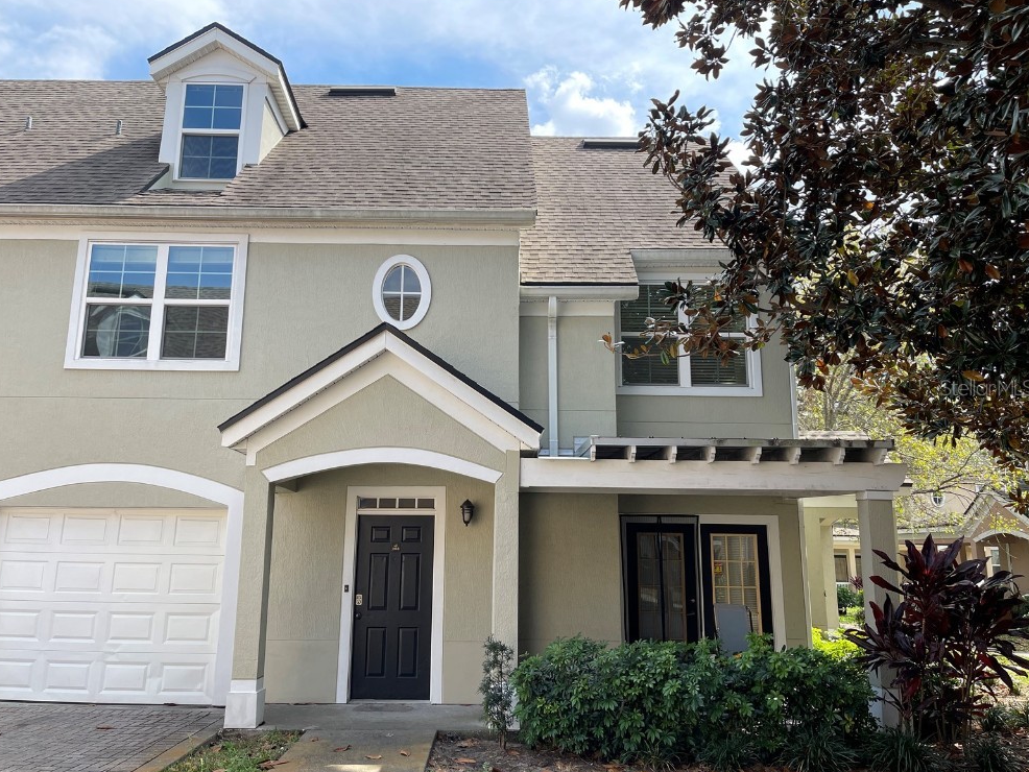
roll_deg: -0.6
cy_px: 387
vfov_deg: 51.4
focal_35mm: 27
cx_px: 504
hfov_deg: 65.3
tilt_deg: +11.8
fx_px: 803
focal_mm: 5.1
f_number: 1.6
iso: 50
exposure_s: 1/1087
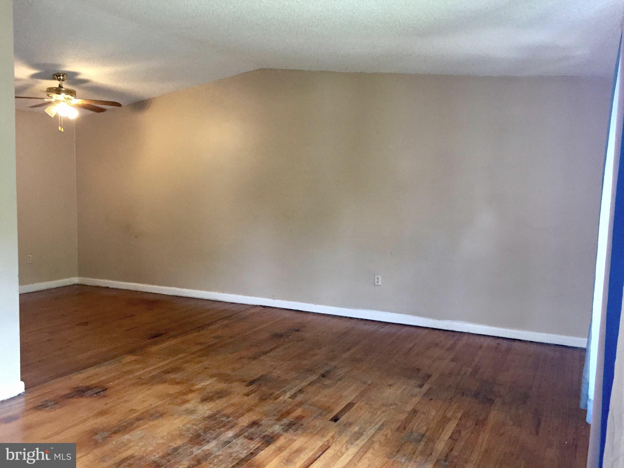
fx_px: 523
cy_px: 234
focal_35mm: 29
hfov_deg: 61.7
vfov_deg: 48.2
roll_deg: -0.6
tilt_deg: -4.3
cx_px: 312
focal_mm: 4.15
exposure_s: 1/30
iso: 160
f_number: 2.2
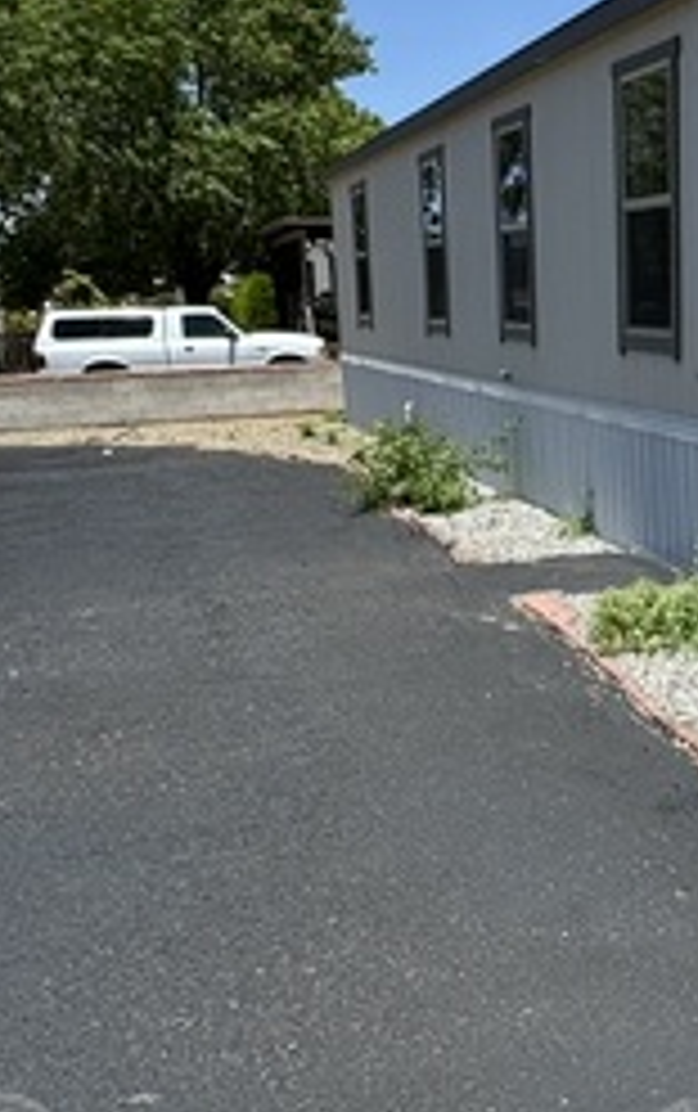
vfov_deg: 41.7
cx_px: 932
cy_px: 644
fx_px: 1457
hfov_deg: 23.5
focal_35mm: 48
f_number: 2.2
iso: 50
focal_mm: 2.22
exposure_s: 1/1927
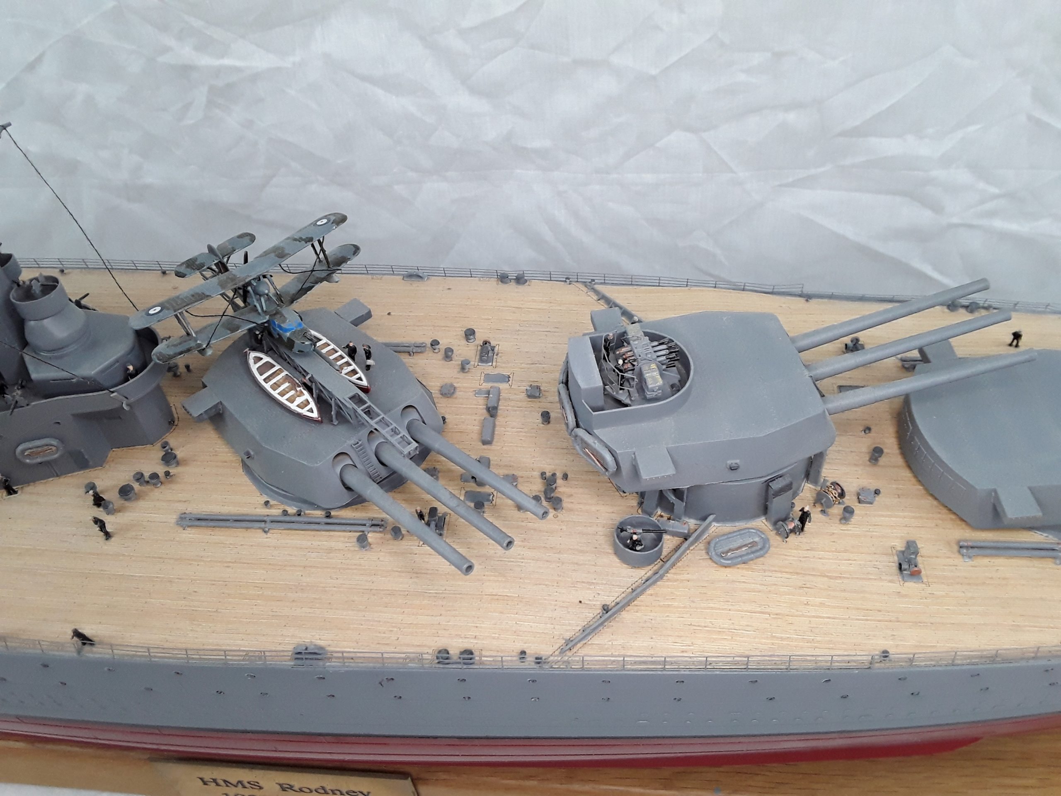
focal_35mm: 27
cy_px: 398
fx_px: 828
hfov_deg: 65.3
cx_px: 530
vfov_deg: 51.4
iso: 64
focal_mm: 2.91
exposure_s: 1/120
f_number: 1.9
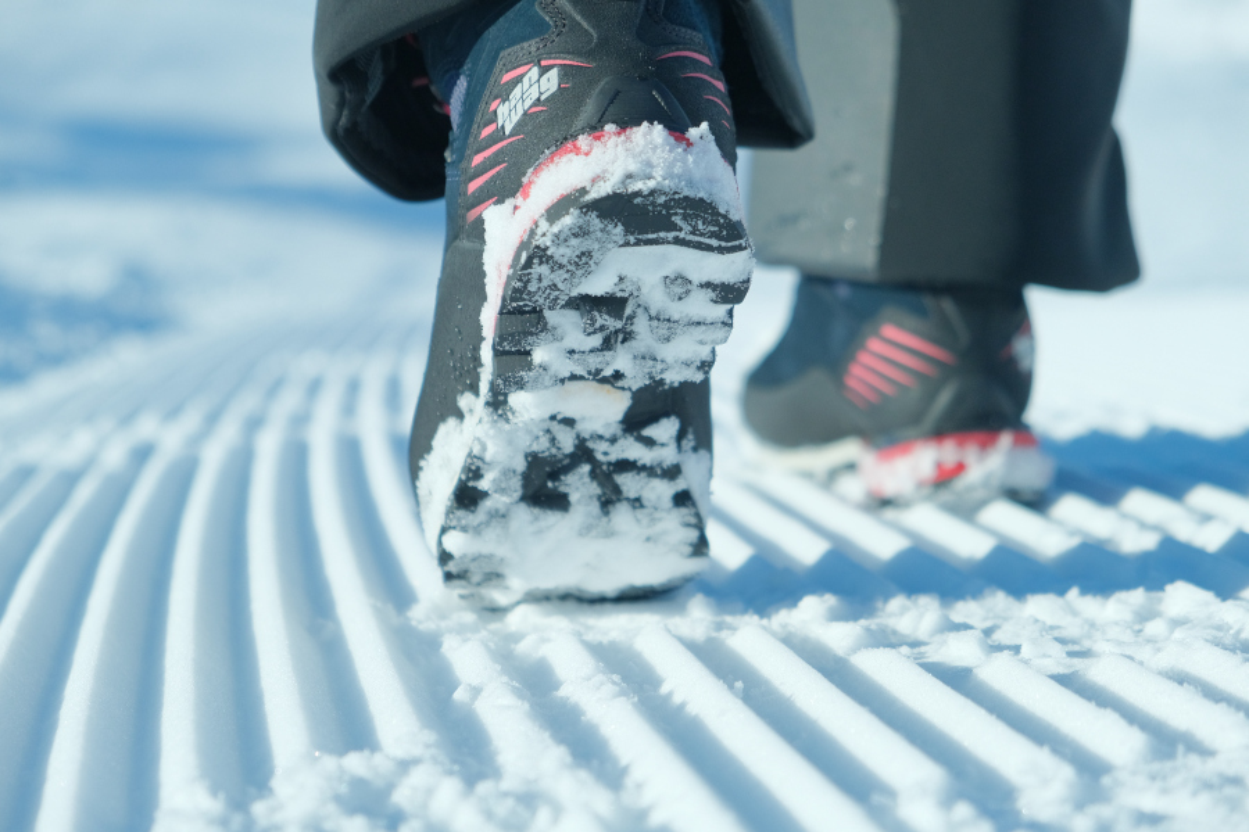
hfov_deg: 24.5
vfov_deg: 16.5
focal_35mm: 83
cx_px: 624
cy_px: 416
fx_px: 2879
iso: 800
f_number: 4
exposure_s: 1/2000
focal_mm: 55
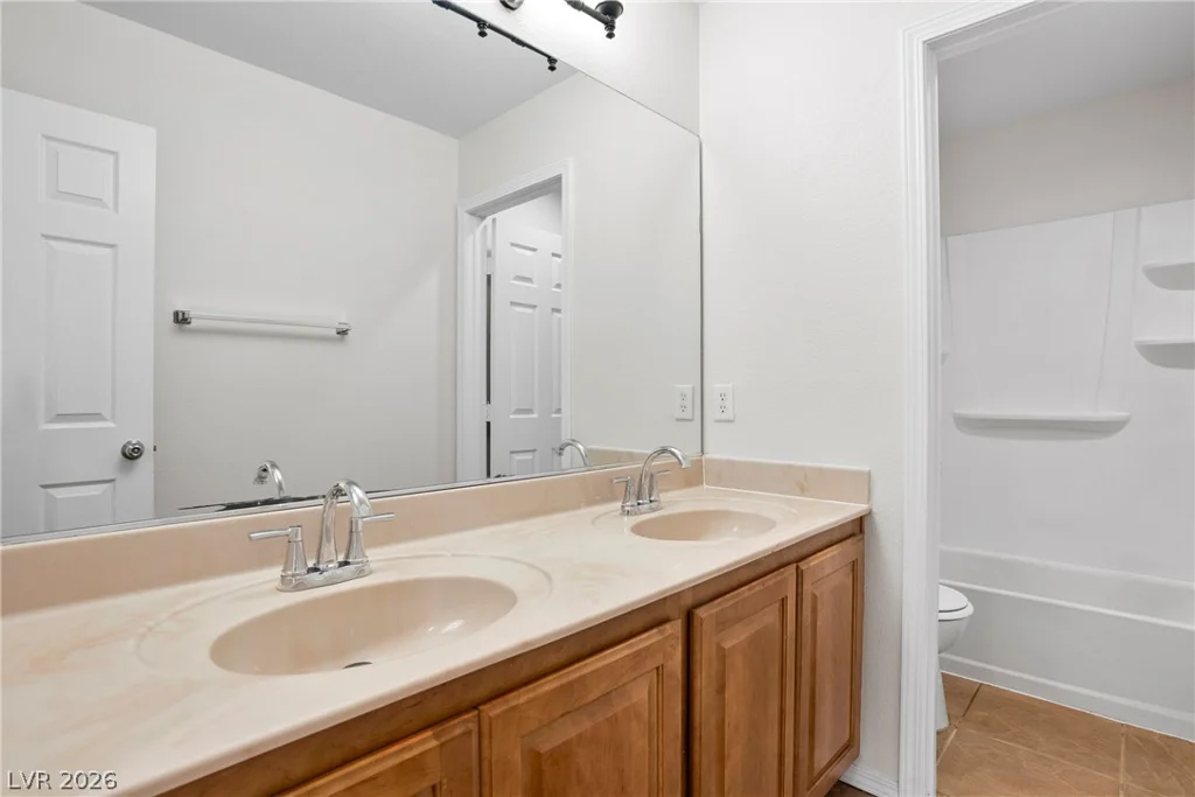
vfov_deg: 70.5
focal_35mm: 17
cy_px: 398
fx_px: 564
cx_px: 598
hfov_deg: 93.3
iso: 800
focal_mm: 17
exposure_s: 1/6
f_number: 9
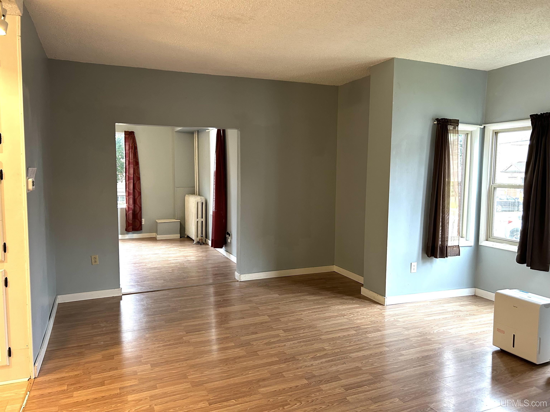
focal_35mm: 26
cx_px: 275
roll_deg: +0.1
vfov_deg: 53.1
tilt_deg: -5.2
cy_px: 206
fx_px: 413
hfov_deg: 67.3
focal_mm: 5.7
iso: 250
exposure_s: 1/60
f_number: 1.5
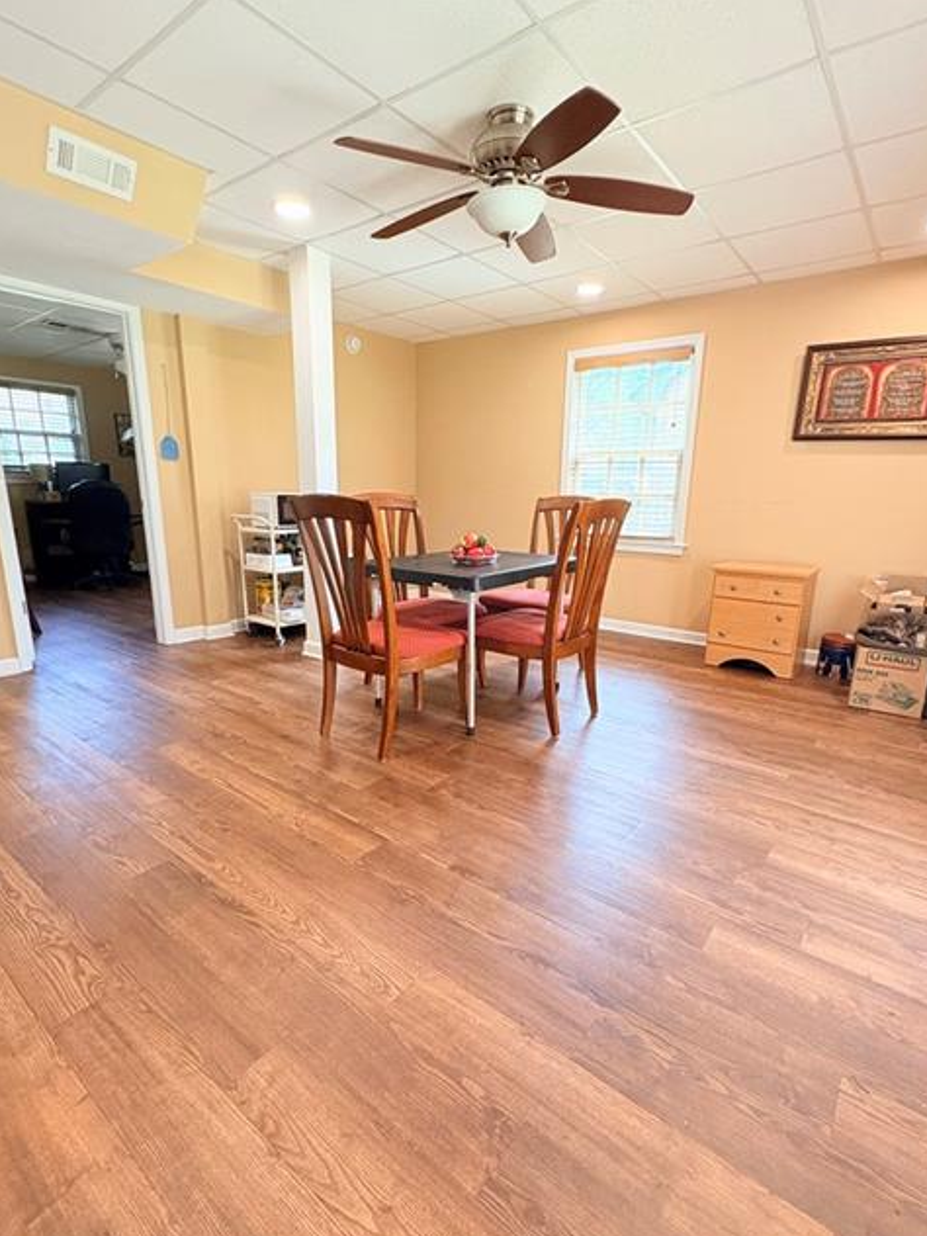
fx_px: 607
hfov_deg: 74.7
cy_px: 638
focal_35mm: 17
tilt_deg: -13.4
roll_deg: -1.1
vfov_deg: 91.0
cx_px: 465
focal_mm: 2.22
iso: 320
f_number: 2.2
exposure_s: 1/120
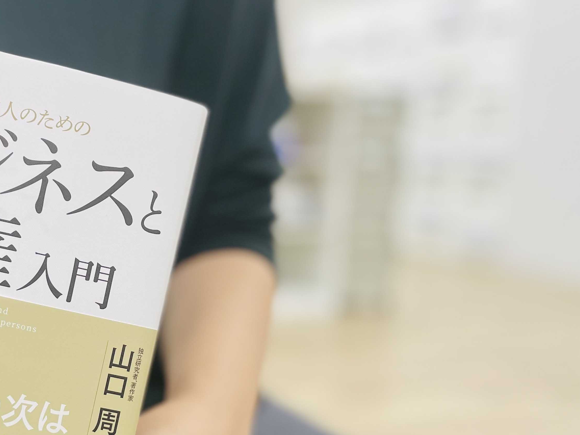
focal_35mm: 47
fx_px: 788
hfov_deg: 37.9
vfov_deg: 30.3
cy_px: 330
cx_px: 64
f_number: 1.6
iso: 100
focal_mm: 4.2
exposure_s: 1/100
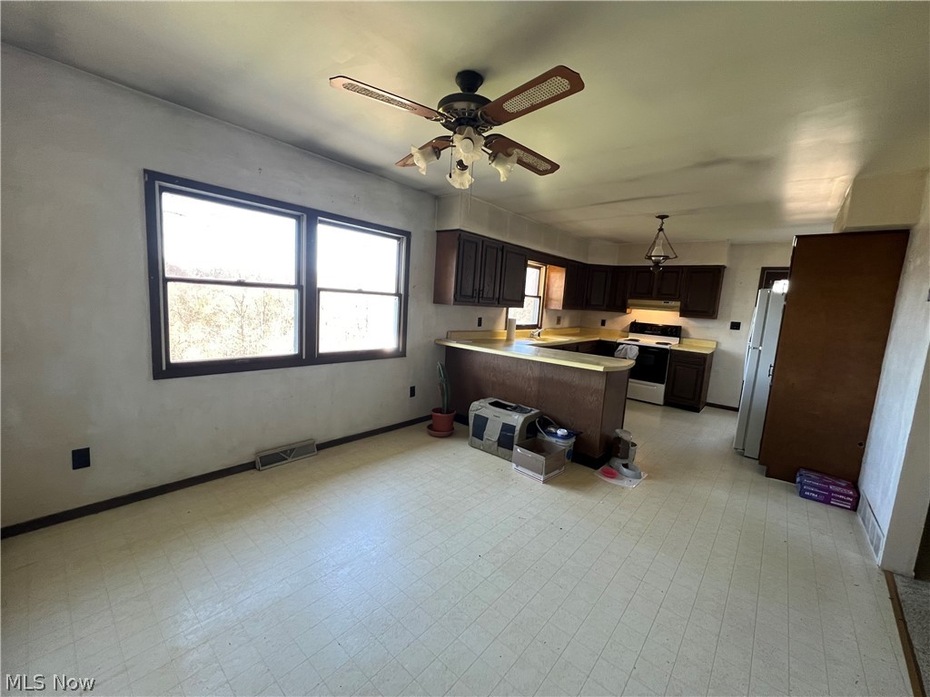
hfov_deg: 106.2
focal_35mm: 13
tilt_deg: -8.2
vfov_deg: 89.9
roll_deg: -3.9
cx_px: 465
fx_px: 349
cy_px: 348
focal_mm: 1.57
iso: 200
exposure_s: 1/120
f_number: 1.8
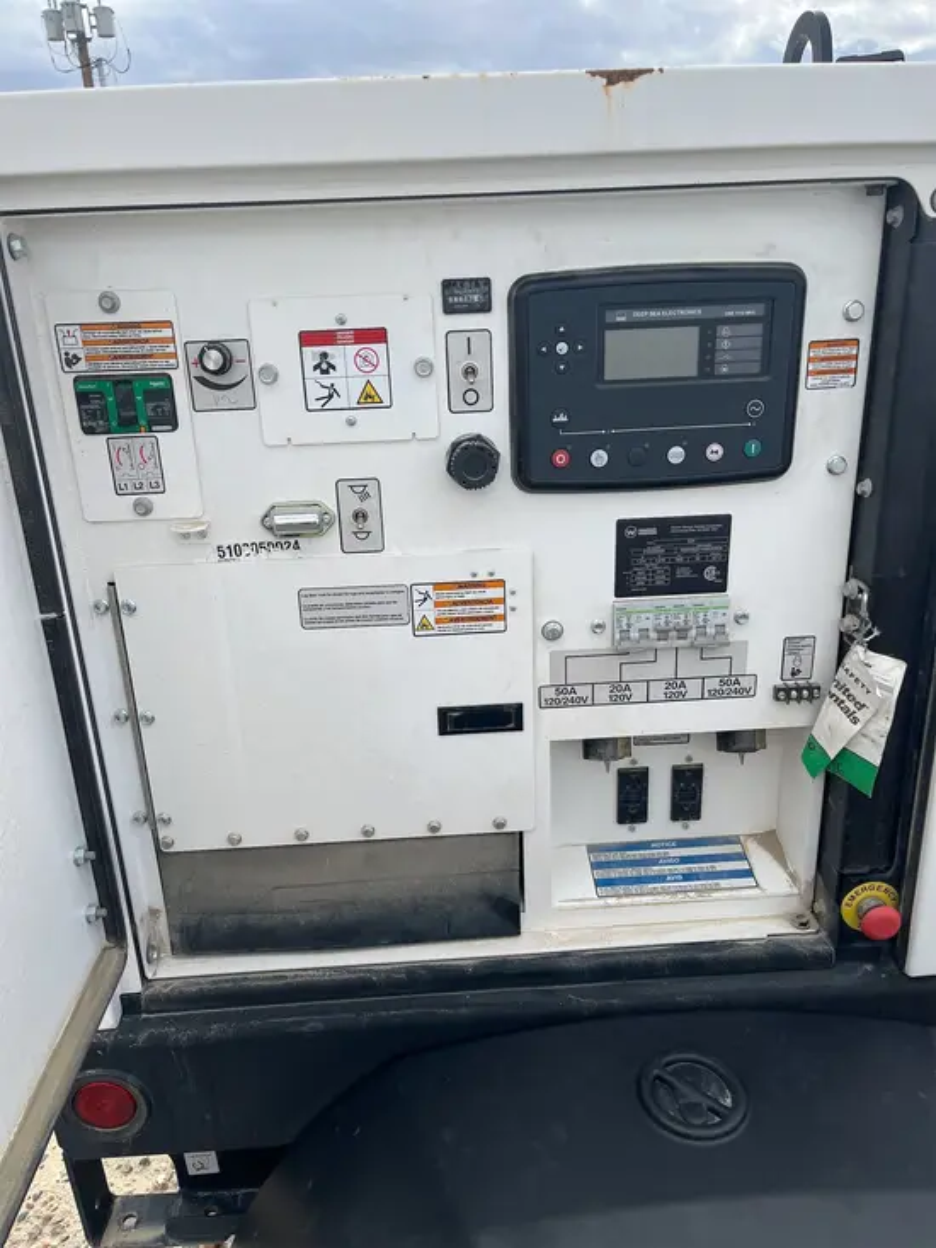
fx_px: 937
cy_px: 624
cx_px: 468
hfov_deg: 53.1
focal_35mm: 26
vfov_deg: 67.3
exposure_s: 1/1992
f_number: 1.6
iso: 50
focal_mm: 5.1
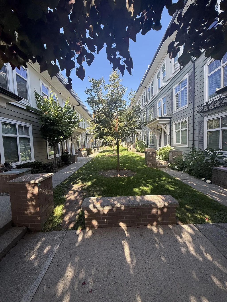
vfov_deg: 102.1
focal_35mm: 14
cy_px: 151
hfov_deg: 85.7
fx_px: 122
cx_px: 114
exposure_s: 1/265
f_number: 2.2
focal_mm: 2.22
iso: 50
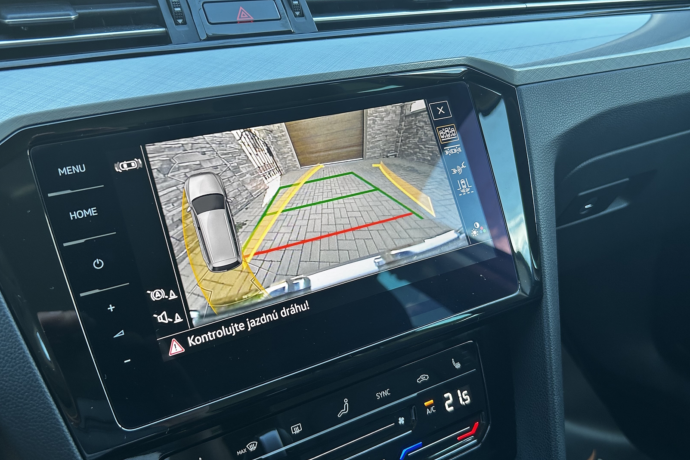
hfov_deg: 55.8
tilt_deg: -22.9
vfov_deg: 38.9
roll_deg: +1.2
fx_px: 652
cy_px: 211
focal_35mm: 34
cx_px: 340
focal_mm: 5.7
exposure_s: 1/121
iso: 40
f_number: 1.5
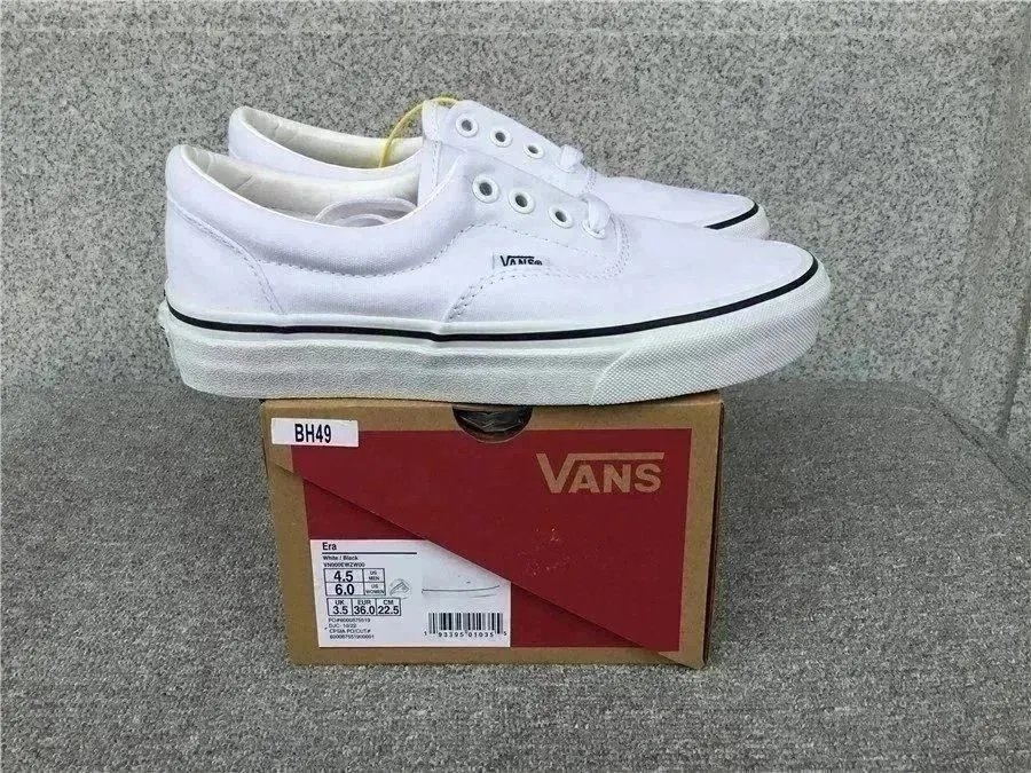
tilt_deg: -22.1
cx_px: 516
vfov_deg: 45.4
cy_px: 386
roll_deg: -0.1
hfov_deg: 58.4
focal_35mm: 31
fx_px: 923
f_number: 2.4
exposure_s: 1/313
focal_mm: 3.3
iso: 25
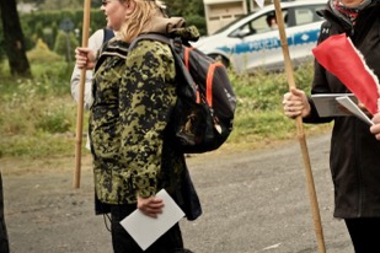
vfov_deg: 10.6
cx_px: 275
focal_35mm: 129
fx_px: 1362
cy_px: 66
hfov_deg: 15.8
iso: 400
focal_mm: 55
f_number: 4
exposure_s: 1/400
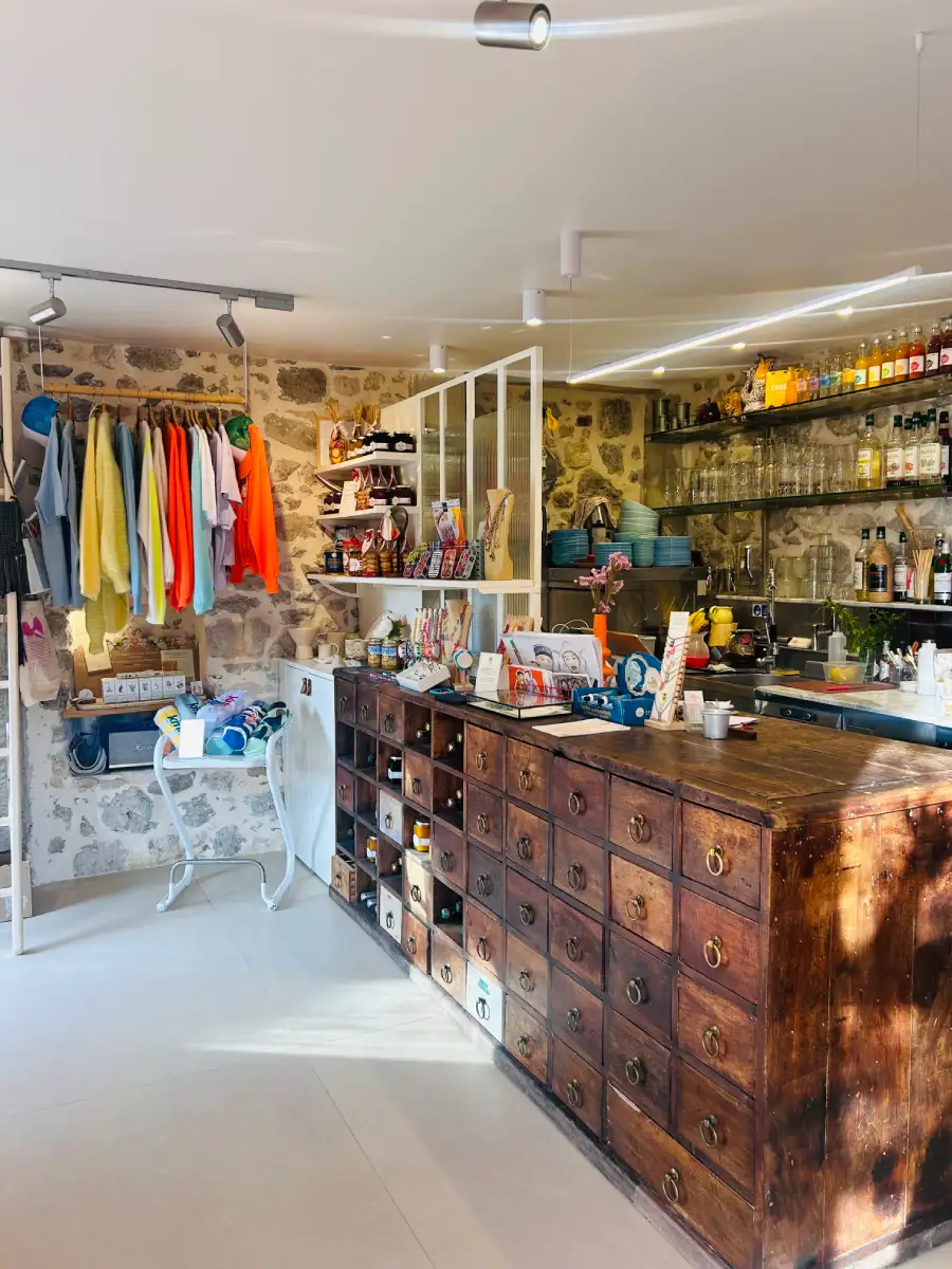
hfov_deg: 53.1
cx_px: 476
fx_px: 953
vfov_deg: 67.3
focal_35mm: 26
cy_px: 634
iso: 50
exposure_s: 1/100
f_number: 1.5
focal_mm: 5.7
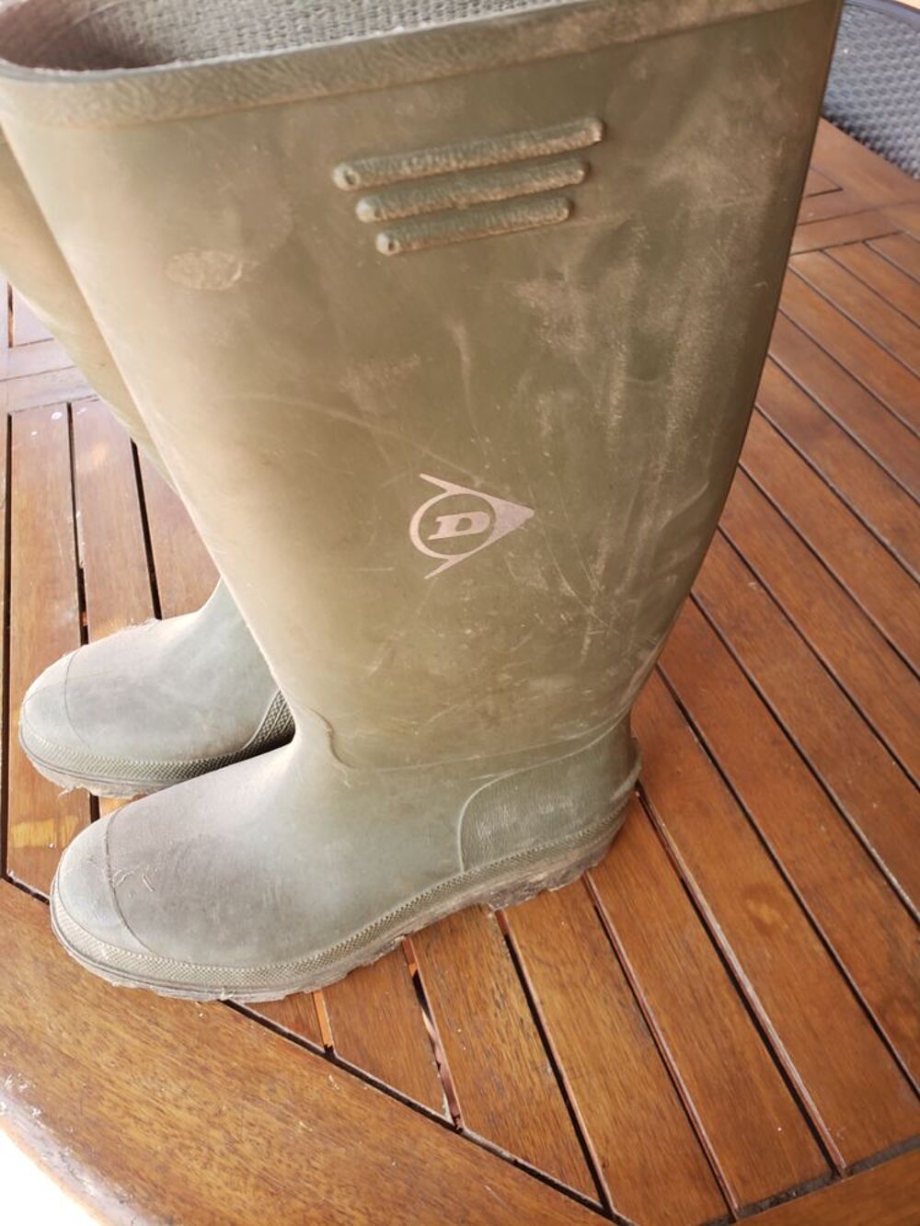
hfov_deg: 53.1
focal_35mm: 26
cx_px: 460
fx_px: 921
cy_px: 613
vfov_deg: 67.3
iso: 64
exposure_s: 1/60
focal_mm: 4.3
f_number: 2.4
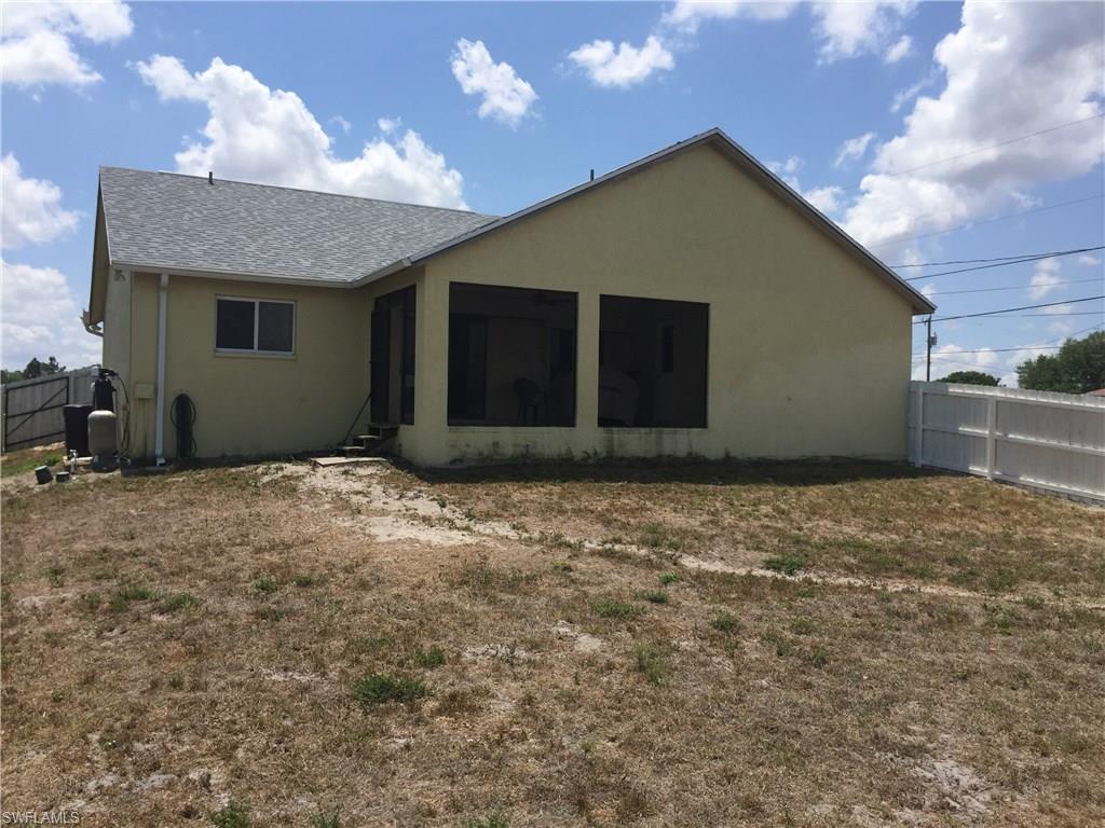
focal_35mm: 29
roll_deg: -0.9
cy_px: 414
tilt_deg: -2.3
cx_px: 552
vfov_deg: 48.2
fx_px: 926
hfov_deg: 61.7
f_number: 2.2
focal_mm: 4.15
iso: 32
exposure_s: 1/3300
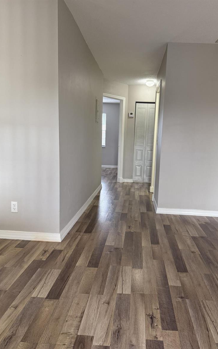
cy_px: 178
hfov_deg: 47.4
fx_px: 247
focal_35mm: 26
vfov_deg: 70.4
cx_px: 126
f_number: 1.78
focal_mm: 6.76
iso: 250
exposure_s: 1/120
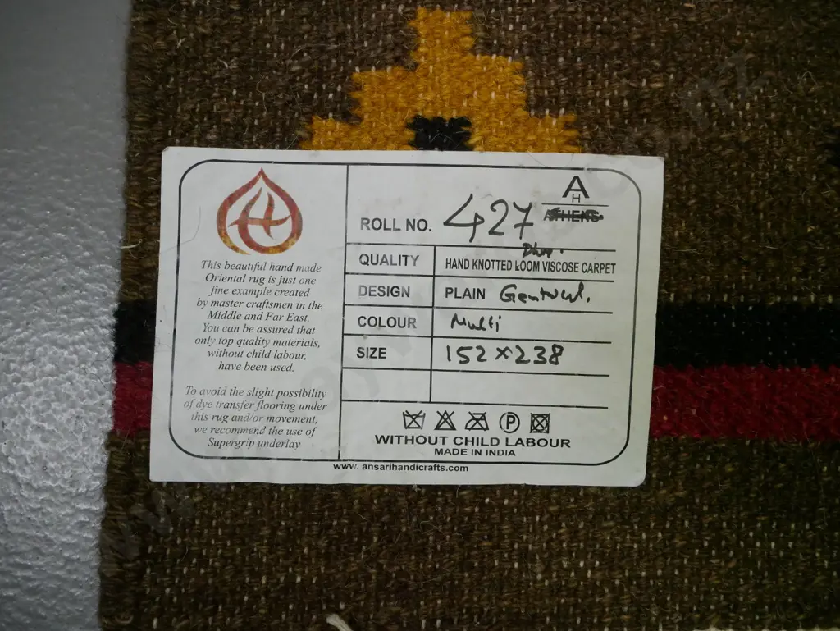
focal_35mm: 34
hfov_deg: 53.9
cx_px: 420
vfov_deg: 41.8
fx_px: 825
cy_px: 316
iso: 3200
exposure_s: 1/250
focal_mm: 17
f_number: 6.3
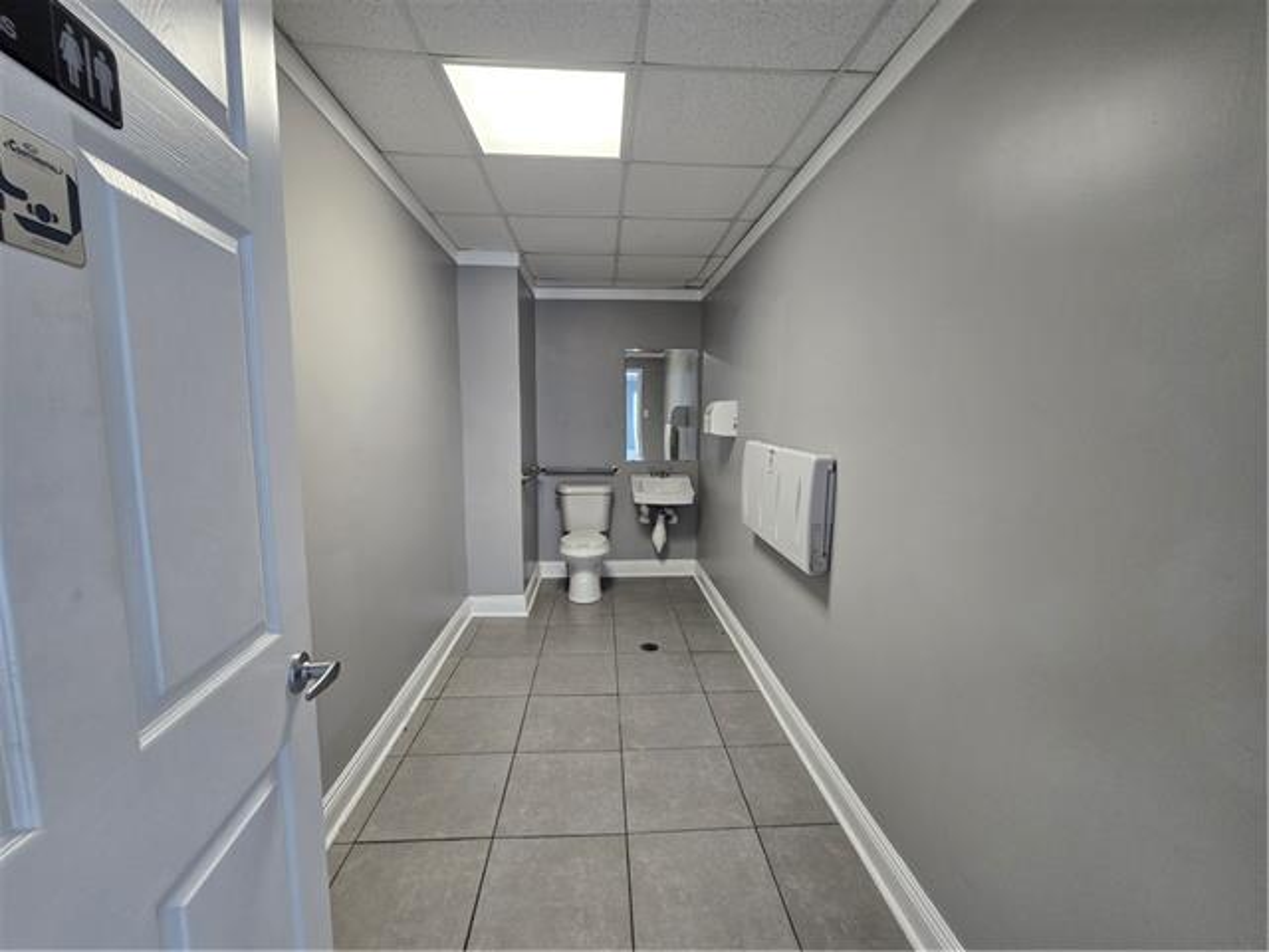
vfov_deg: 89.9
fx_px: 477
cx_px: 634
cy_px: 476
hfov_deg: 106.2
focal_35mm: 13
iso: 125
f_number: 2.2
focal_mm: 2.2
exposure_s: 1/60
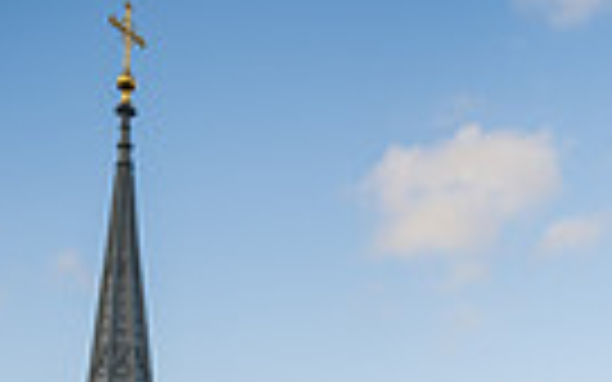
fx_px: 1234
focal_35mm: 74
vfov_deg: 13.0
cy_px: 935
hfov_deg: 27.5
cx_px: 446
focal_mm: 22
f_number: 4
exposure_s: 1/250
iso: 100
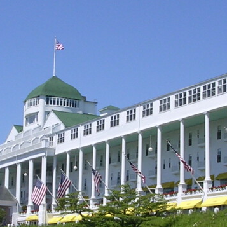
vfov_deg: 15.4
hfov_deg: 15.4
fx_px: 838
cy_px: 139
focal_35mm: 113
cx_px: 82
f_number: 5.6
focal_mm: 5.8
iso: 100
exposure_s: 1/374
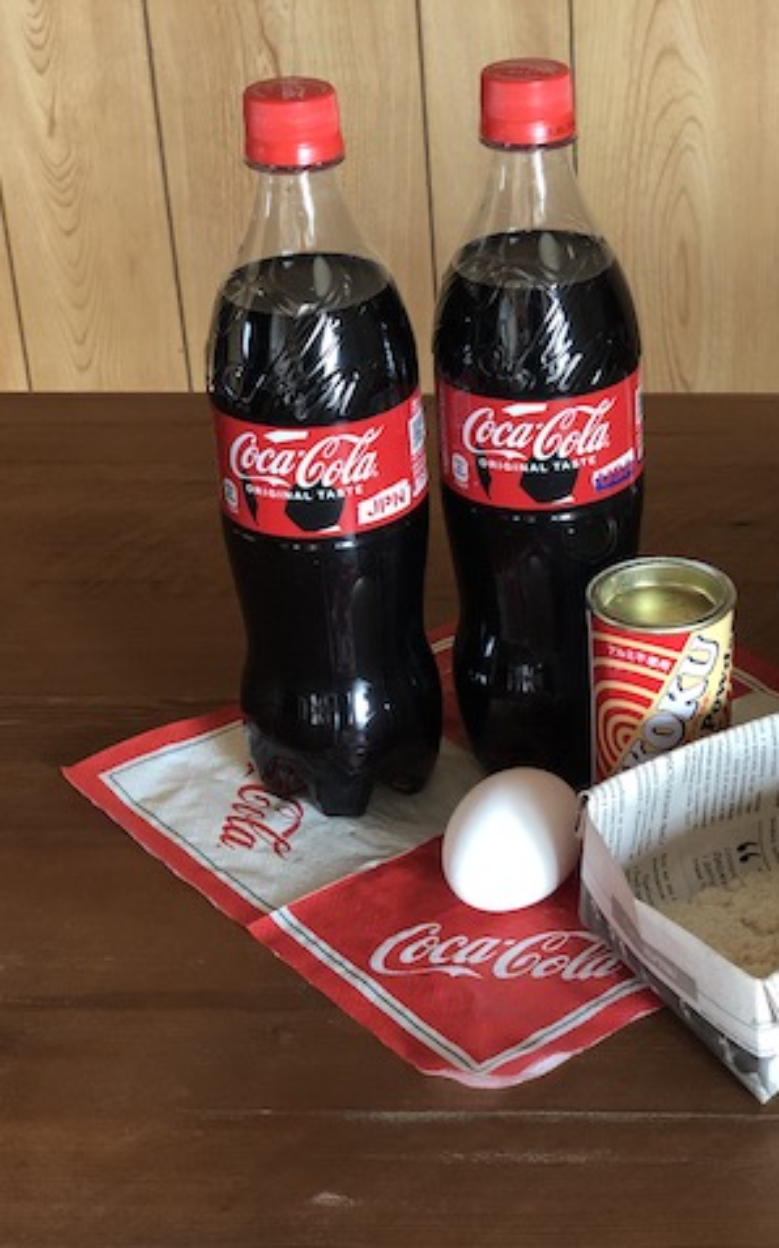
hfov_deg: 17.4
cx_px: 669
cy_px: 625
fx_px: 2514
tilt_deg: -29.7
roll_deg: +1.1
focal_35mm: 74
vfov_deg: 27.9
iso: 125
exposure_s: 1/24
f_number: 2.4
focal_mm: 6
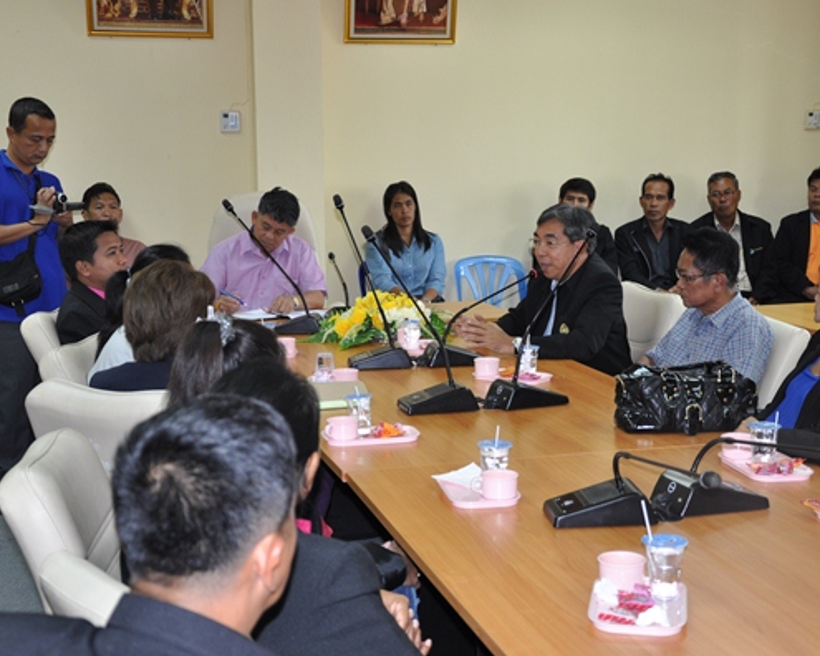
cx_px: 464
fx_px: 1408
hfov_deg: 32.4
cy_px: 329
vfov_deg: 26.2
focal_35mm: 58
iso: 500
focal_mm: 34
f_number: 4.2
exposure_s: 1/60
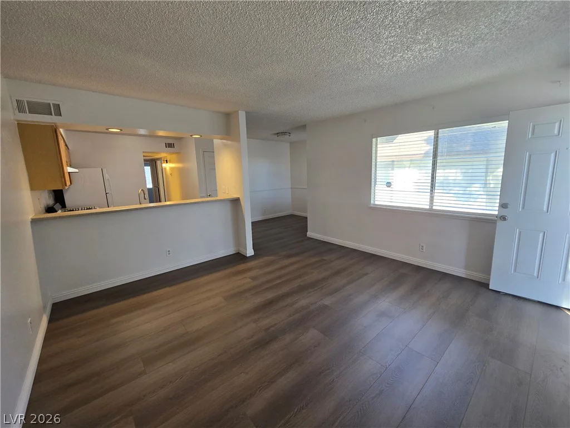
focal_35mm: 13
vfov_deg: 89.9
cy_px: 214
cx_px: 285
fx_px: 214
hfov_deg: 106.2
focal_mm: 2.2
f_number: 2.2
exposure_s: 1/60
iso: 64
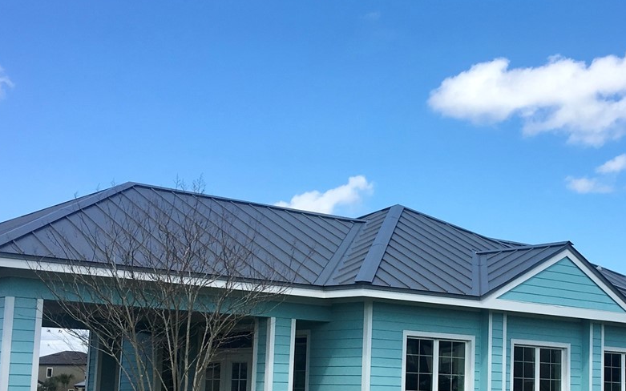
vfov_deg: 20.5
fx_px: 1075
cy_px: 265
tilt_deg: +8.6
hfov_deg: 32.1
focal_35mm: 63
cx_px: 437
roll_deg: -1.4
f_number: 2.2
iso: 25
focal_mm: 4.15
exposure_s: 1/1350
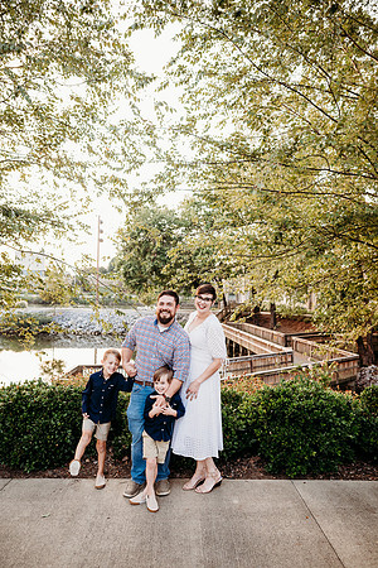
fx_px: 378
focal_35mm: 24
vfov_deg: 73.7
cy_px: 284
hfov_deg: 53.1
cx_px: 189
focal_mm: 24
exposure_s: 1/200
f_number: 3.2
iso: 320
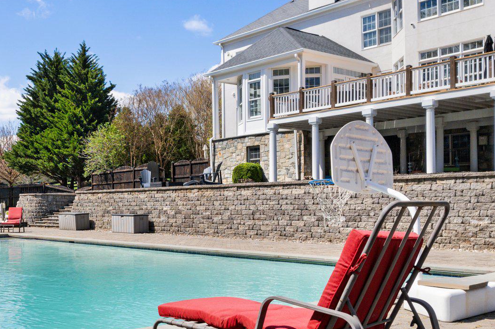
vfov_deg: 31.1
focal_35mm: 43
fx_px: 591
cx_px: 112
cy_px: 202
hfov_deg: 43.7
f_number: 2.8
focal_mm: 8.38
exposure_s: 1/2000
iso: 110
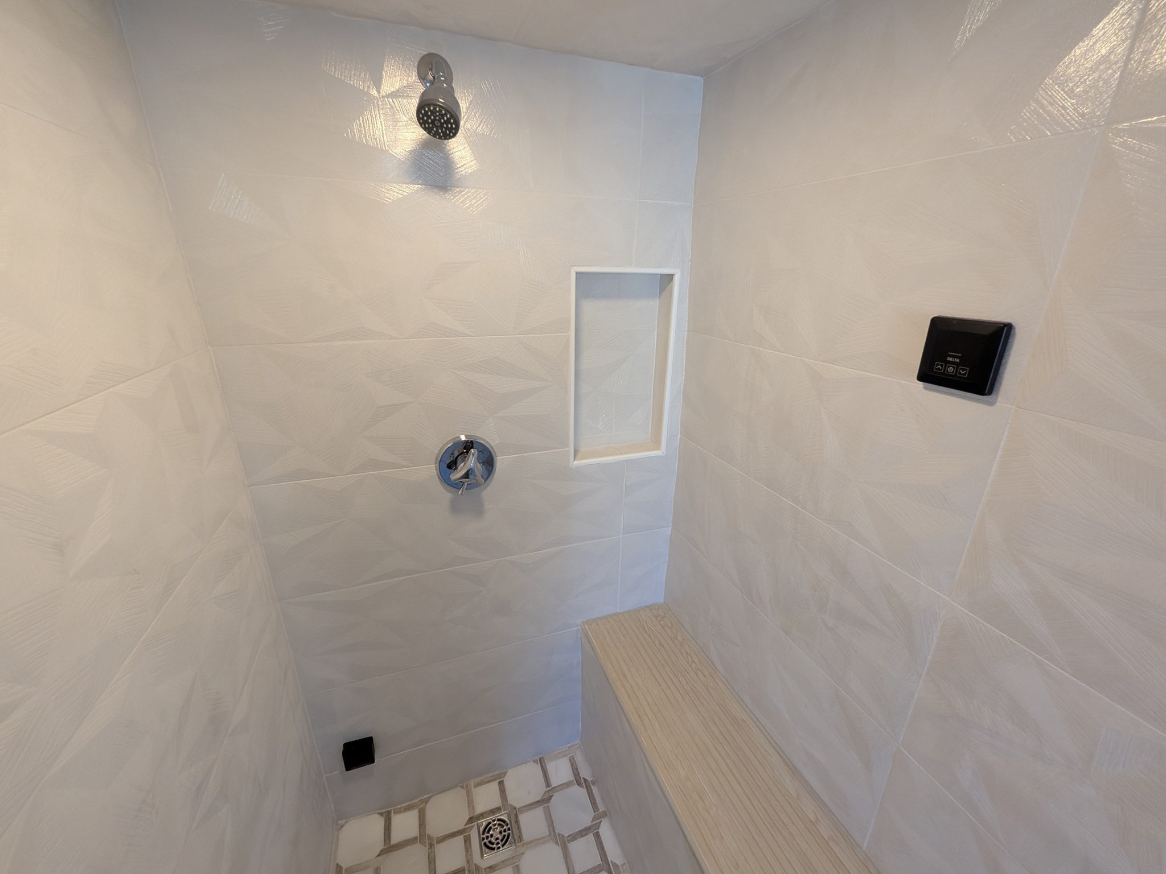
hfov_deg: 106.2
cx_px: 583
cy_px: 437
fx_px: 438
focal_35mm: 13
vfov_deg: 89.9
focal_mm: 1.54
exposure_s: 1/60
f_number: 2.2
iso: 89
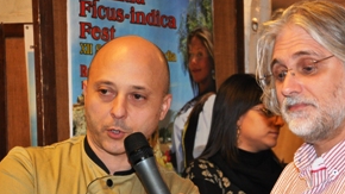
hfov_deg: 21.9
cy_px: 143
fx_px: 887
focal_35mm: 97
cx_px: 237
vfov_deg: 12.4
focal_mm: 40
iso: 1000
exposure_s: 1/60
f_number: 4.5
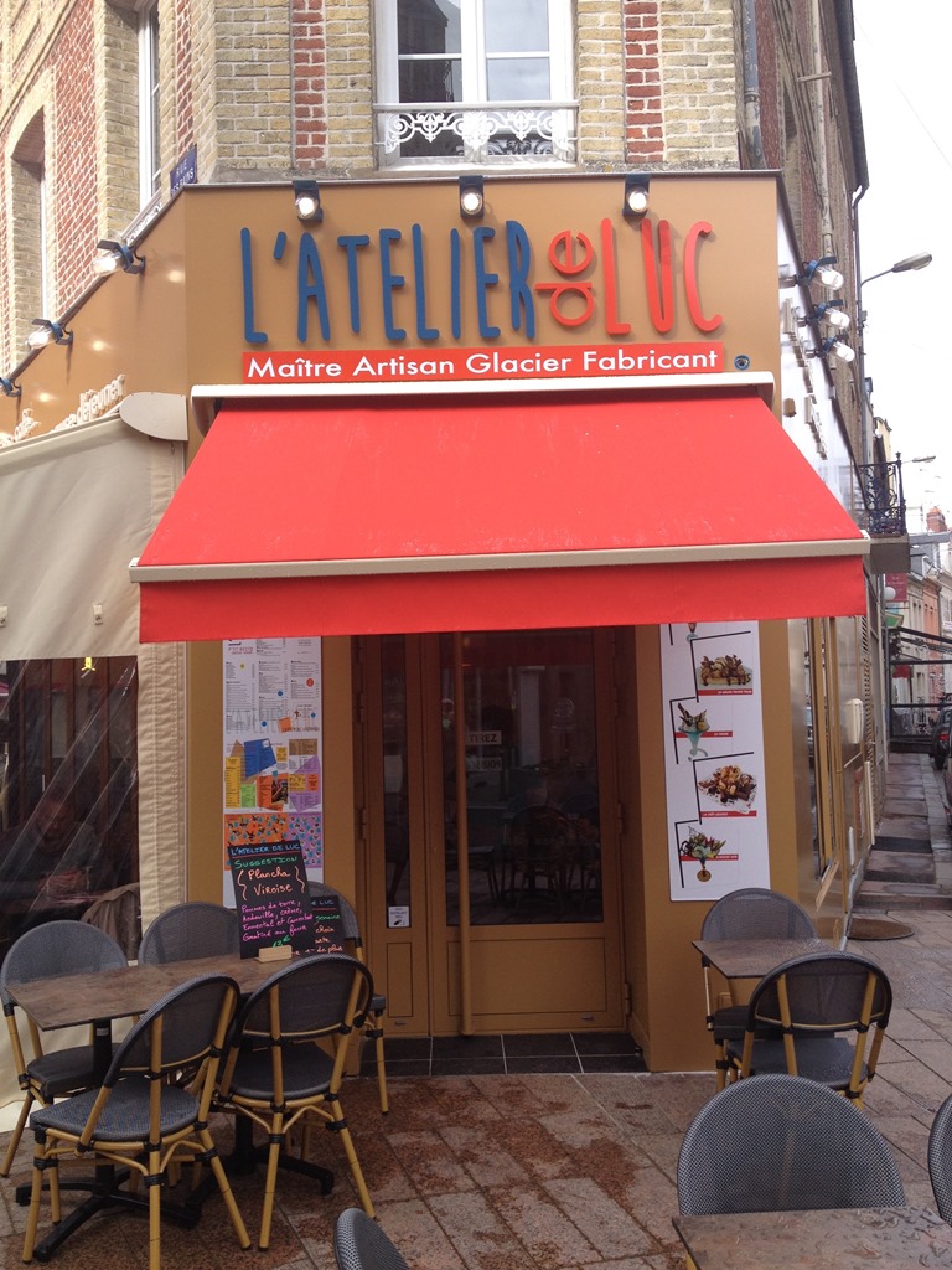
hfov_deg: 40.7
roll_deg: +2.4
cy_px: 635
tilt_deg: +1.4
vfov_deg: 52.6
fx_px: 1283
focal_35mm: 35
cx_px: 476
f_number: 2.4
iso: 50
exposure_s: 1/593
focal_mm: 4.28
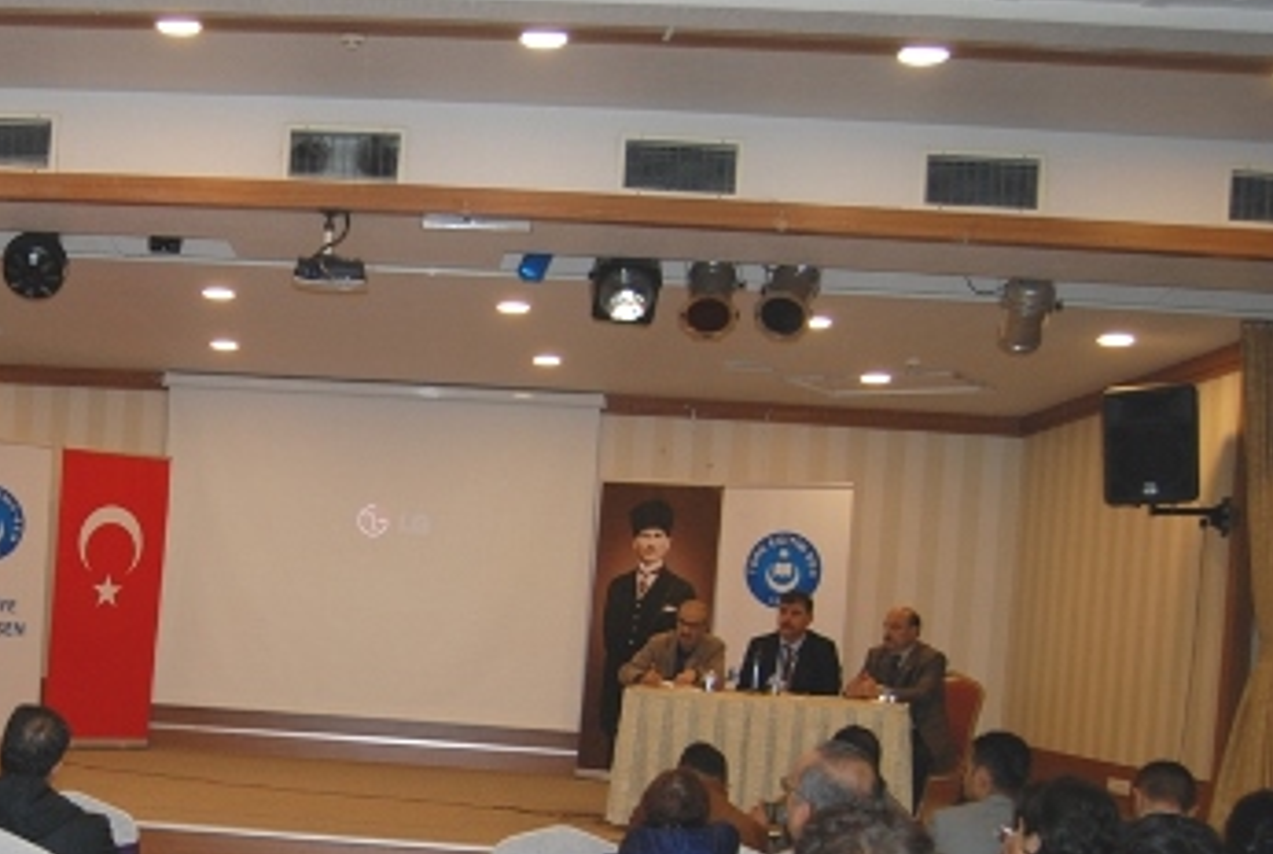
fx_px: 1771
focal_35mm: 50
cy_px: 694
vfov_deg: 26.5
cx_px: 213
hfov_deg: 37.8
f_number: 4
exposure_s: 1/60
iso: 400
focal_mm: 18
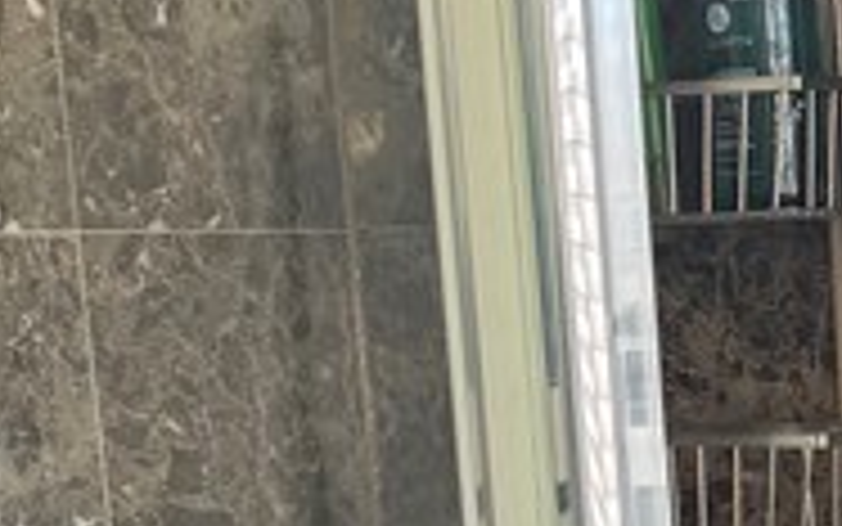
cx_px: 1135
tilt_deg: -12.9
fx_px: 3191
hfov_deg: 14.3
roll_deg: +1.8
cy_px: 1048
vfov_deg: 8.9
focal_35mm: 139
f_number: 1.78
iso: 80
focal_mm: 6.76
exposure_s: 1/121
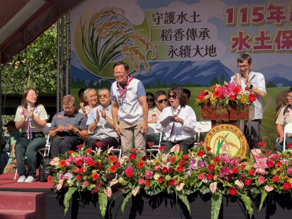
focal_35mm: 100
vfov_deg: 14.8
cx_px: 146
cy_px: 110
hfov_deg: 19.6
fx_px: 844
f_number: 2.8
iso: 40
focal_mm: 16.89
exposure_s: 1/638
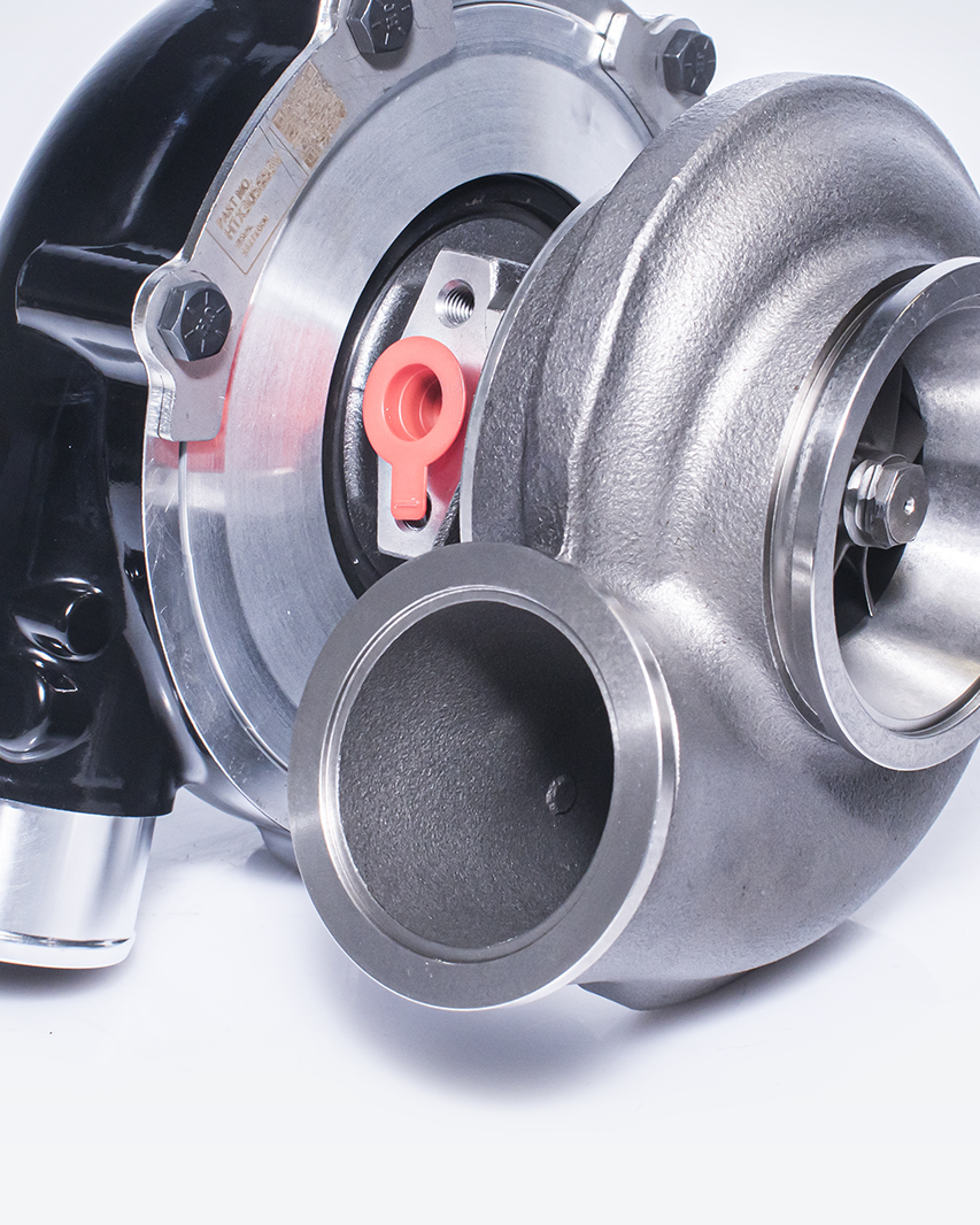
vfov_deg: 23.3
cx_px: 538
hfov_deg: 18.7
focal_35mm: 82
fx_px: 2968
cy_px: 471
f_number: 11
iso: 200
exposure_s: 1/80
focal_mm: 31
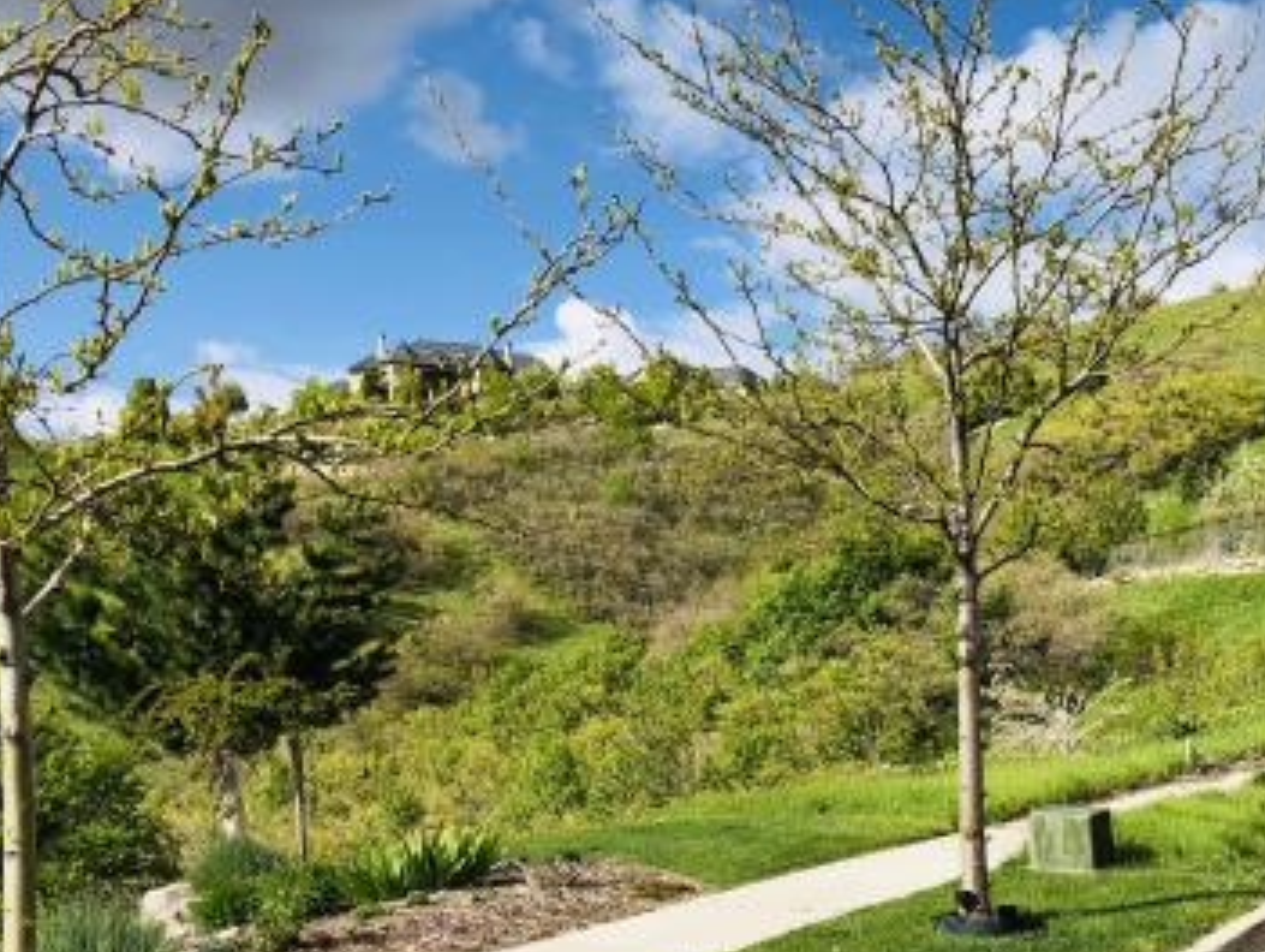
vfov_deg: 28.4
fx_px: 1866
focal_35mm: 51
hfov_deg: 36.3
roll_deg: -0.7
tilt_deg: +2.4
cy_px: 653
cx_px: 991
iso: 20
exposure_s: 1/2088
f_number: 1.8
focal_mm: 4
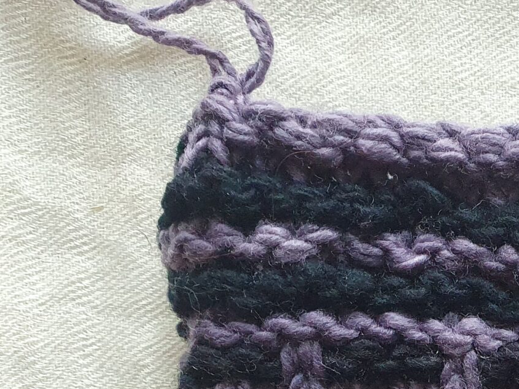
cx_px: 767
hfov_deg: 21.1
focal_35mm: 79
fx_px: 1184
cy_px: 512
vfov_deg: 17.5
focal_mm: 4.32
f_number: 2.4
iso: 320
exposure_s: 1/120
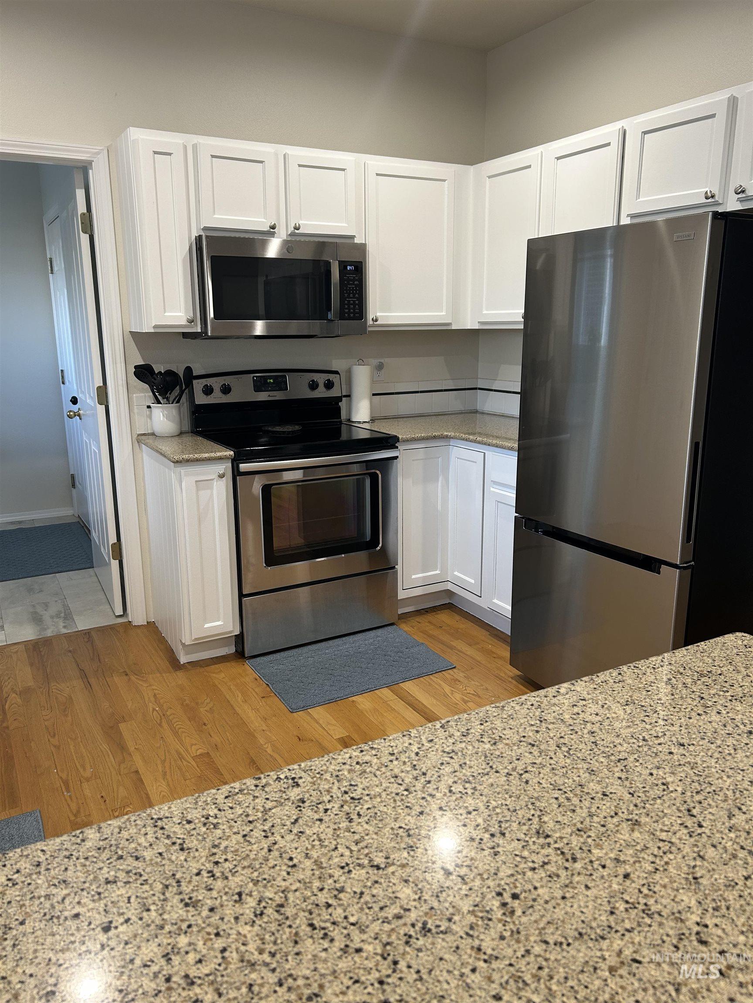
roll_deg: -0.1
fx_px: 754
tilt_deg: -12.4
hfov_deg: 53.1
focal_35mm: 26
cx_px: 376
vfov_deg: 67.3
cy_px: 502
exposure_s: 1/60
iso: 64
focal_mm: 5.7
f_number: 1.5
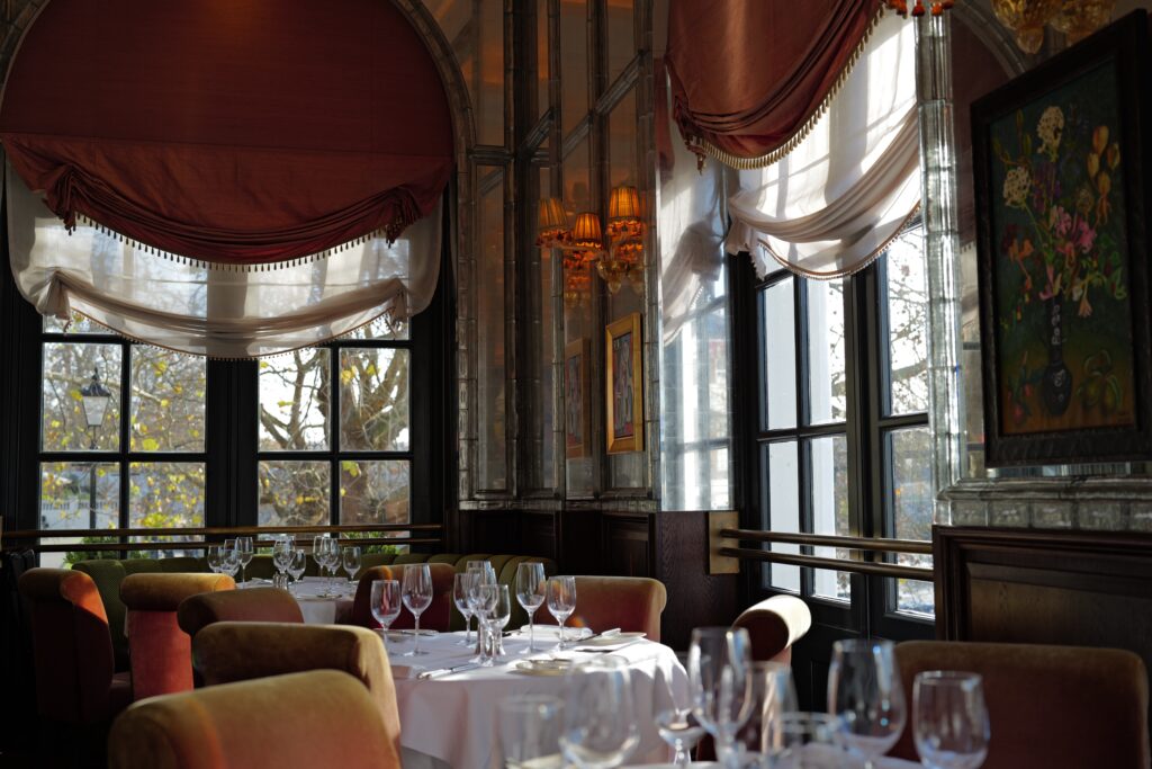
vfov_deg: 31.2
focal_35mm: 43
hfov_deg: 45.4
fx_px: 1376
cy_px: 384
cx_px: 576
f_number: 3.5
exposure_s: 1/125
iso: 100
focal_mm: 43
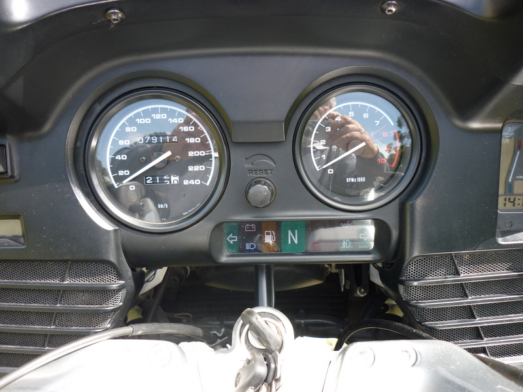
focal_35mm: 33
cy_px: 196
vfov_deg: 42.9
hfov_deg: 55.4
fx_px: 499
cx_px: 262
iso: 80
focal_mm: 5.5
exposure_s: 1/160
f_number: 2.8
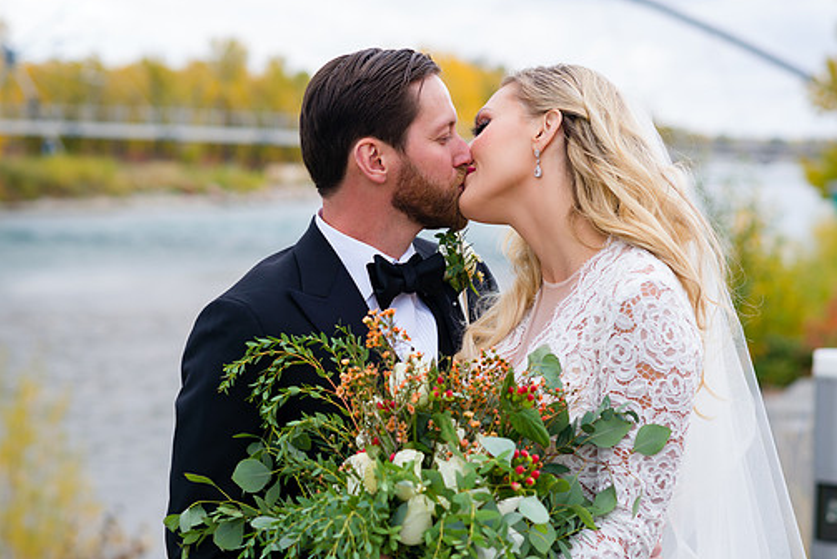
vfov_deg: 14.0
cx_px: 388
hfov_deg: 20.8
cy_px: 244
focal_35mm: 98
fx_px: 2280
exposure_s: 1/125
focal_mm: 85
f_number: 4
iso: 100
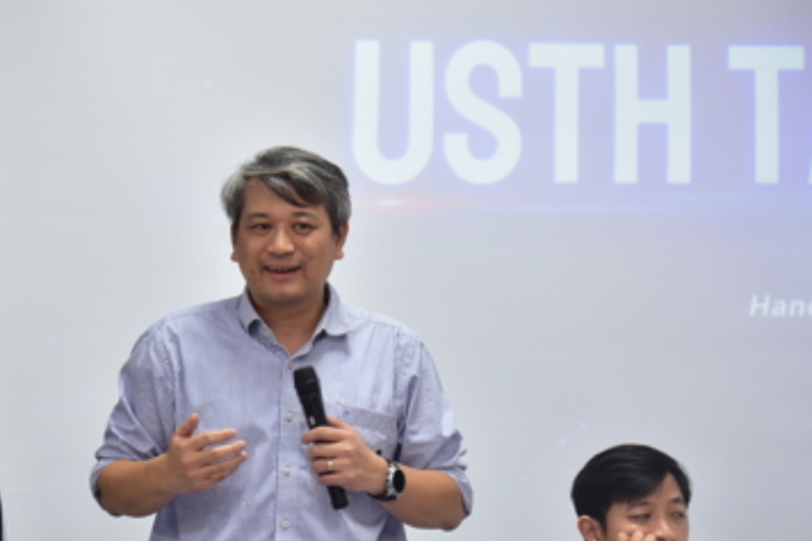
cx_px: 302
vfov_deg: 10.7
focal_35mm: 128
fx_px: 2886
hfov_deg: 16.0
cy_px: 340
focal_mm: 82
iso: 1000
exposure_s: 1/100
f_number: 4.5
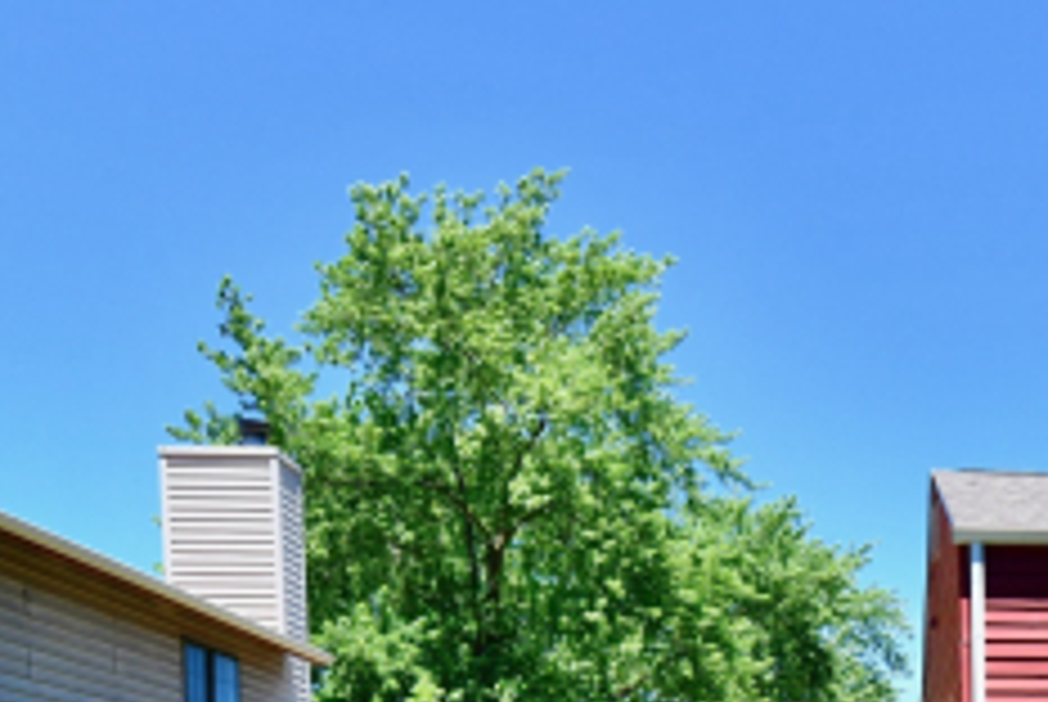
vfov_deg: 25.6
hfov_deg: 39.2
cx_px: 1012
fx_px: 1312
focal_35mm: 45
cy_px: 922
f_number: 11
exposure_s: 1/400
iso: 640
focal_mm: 14
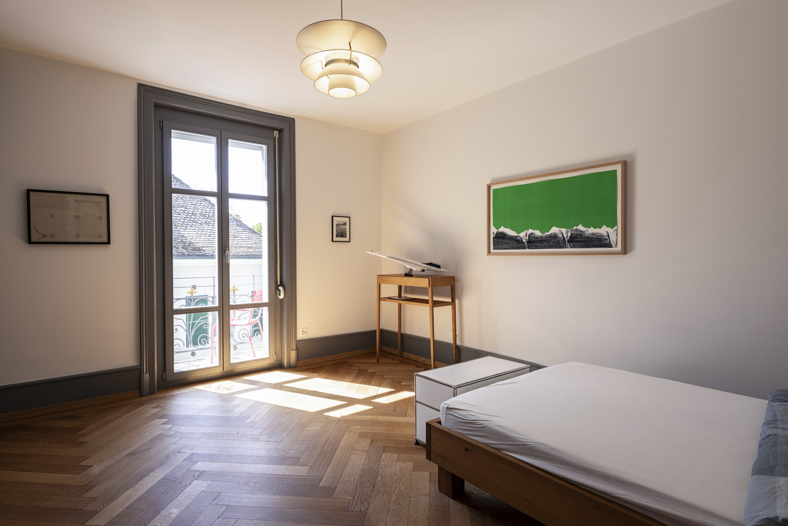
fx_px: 394
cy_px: 263
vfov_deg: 67.4
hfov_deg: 90.0
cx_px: 394
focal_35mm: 18
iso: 100
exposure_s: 1/40
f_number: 7.1
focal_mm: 18
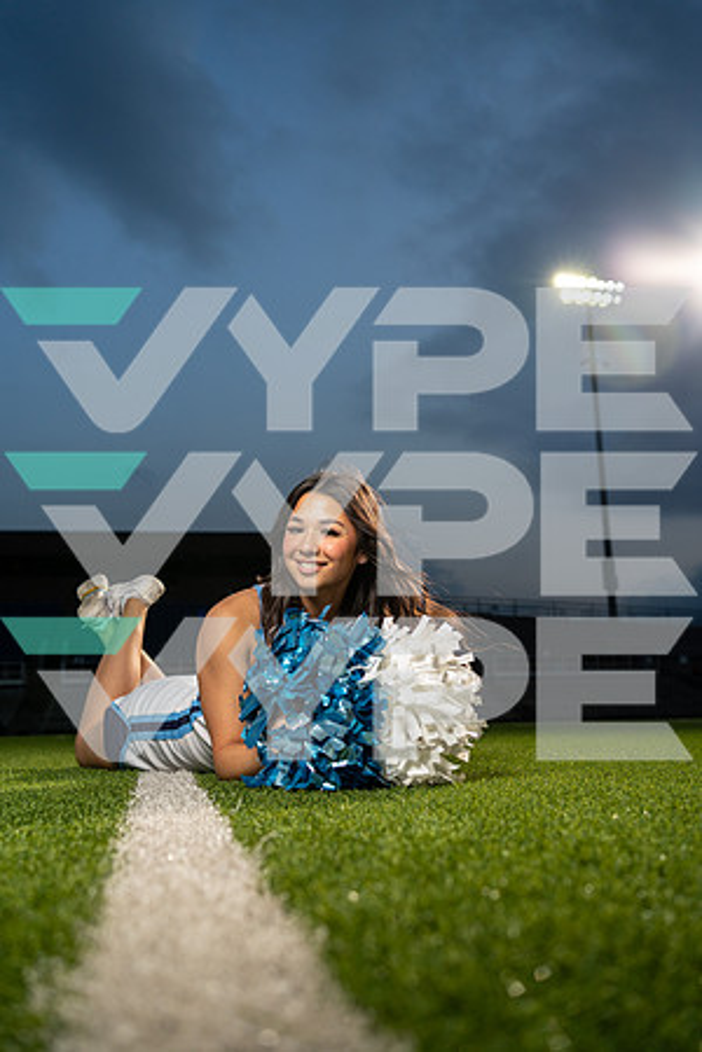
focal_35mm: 35
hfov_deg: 37.9
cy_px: 526
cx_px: 351
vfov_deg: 54.4
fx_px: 1024
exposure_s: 1/250
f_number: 4
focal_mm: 35
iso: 500
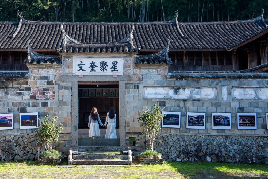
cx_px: 104
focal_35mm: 65
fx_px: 484
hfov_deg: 30.8
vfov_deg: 20.9
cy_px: 71
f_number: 11
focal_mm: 50
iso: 125
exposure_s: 1/80
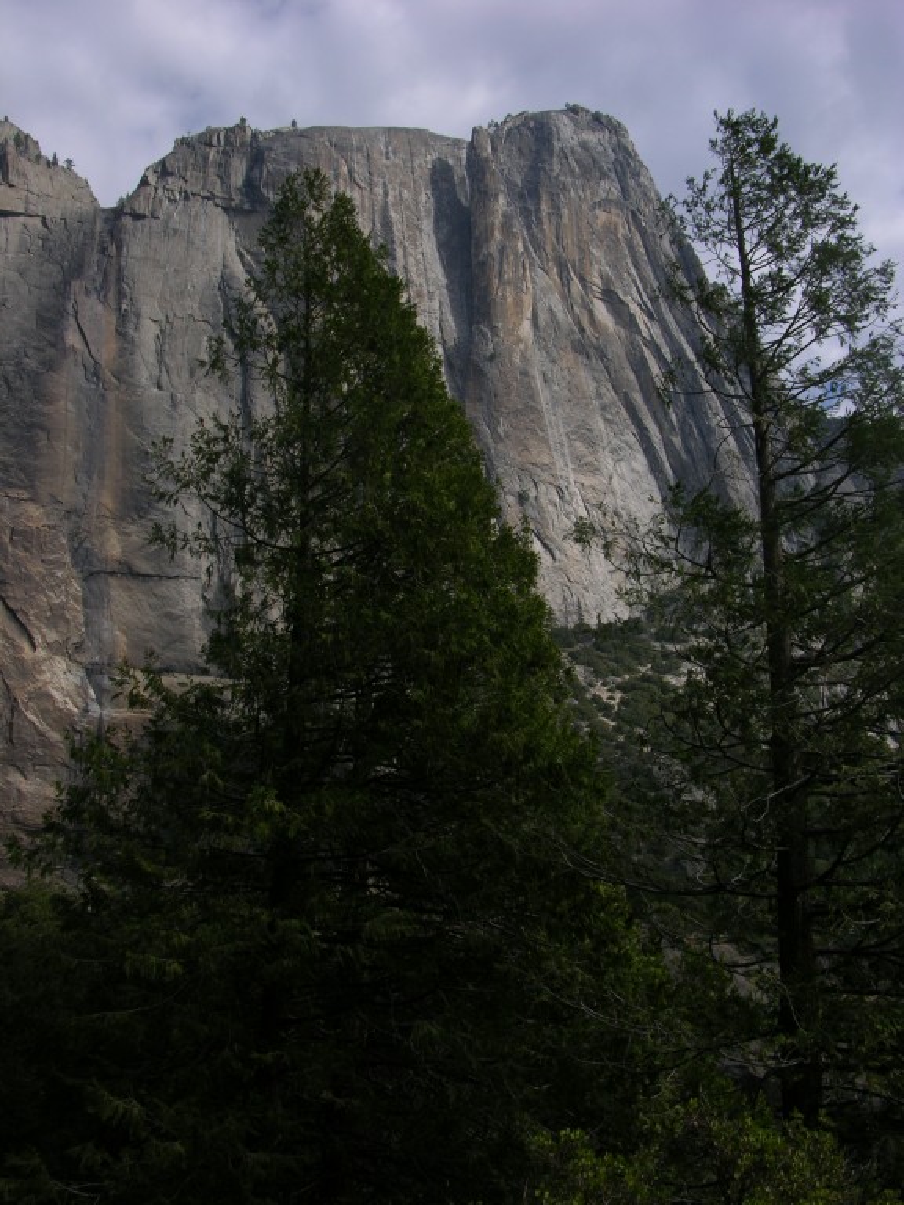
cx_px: 452
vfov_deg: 52.6
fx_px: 1219
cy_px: 602
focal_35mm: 35
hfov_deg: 40.7
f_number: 6.3
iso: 50
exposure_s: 1/289
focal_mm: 8.9
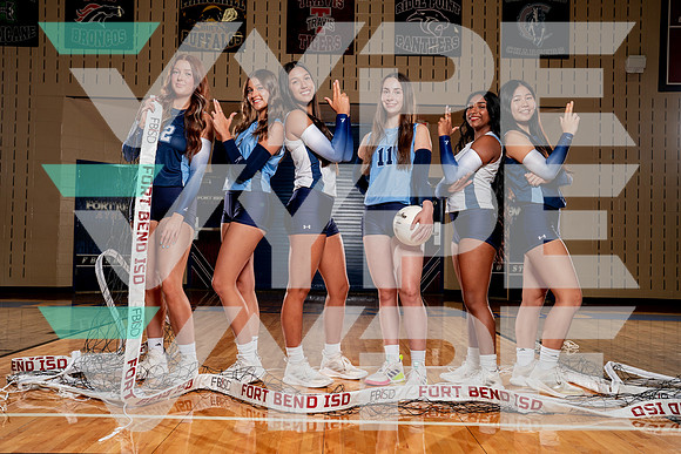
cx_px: 340
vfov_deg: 36.9
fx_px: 681
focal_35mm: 36
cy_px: 227
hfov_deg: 53.1
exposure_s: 1/250
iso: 200
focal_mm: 36
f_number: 5.6
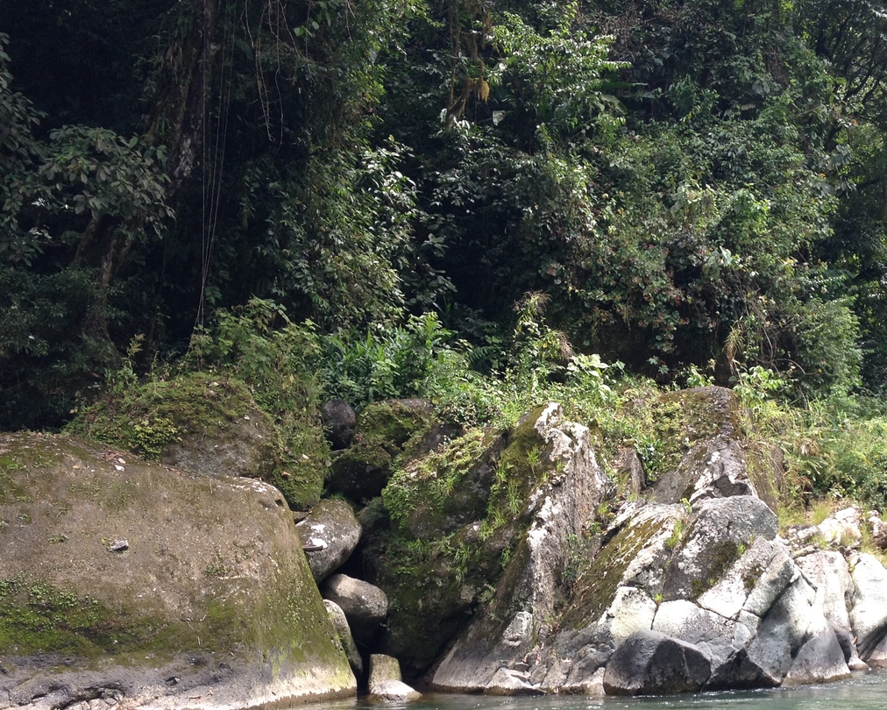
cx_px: 614
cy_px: 493
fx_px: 1418
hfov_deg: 34.3
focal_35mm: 54
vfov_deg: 27.9
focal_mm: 4.28
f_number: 2.4
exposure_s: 1/354
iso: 50
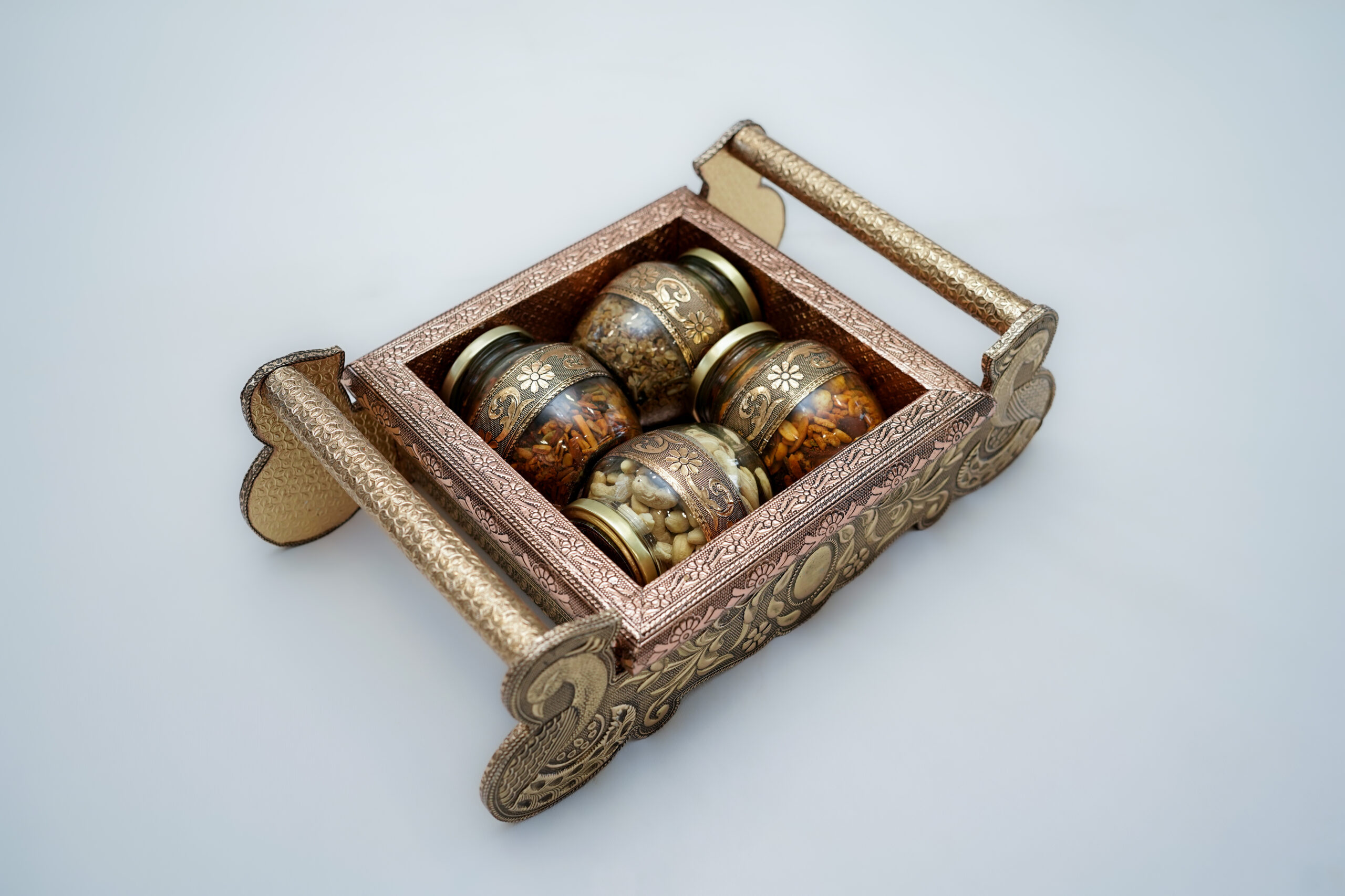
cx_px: 672
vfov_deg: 37.9
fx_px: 1308
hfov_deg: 54.4
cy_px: 448
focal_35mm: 35
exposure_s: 1/160
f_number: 3.5
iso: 250
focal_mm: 35
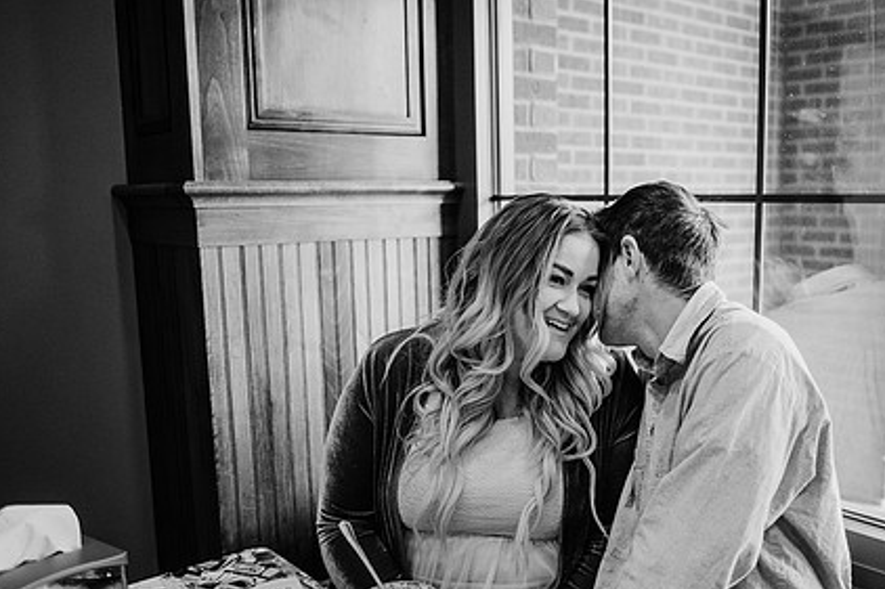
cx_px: 566
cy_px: 320
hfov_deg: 56.4
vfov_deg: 39.9
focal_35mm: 33
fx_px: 811
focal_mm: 24
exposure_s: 1/640
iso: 3200
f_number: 2
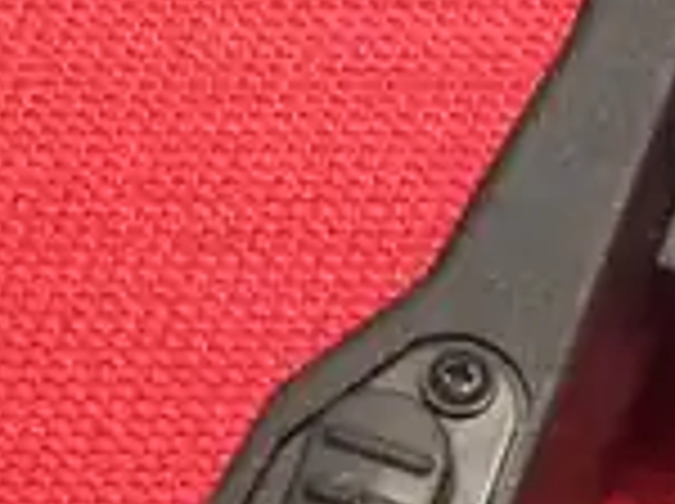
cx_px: 1080
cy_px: 1197
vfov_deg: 6.1
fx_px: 4536
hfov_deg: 8.3
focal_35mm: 233
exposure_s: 1/17
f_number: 2.4
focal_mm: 4.28
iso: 320
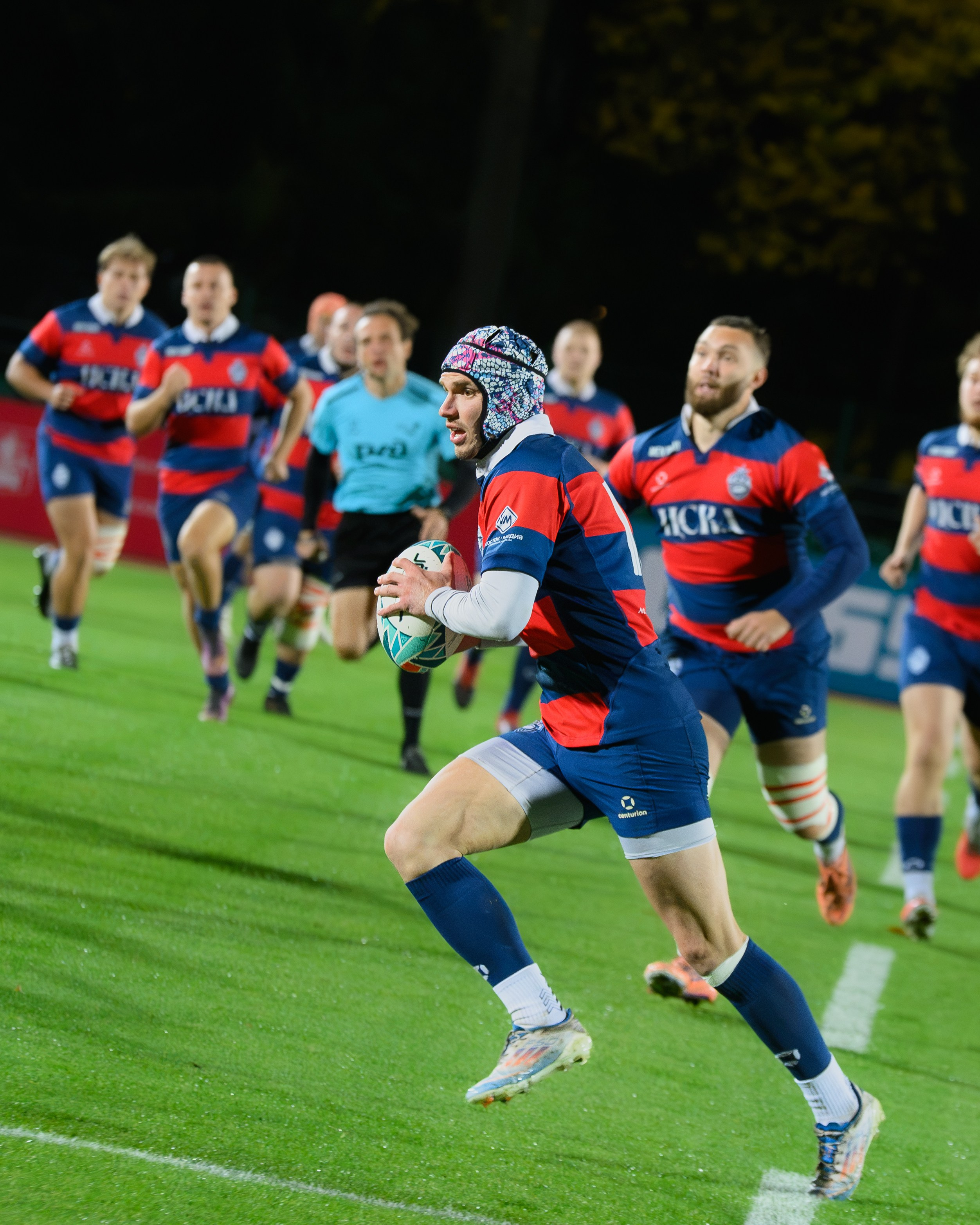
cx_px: 650
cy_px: 599
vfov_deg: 6.7
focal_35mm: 290
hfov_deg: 5.3
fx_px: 10518
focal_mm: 160
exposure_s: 1/1250
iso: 5000
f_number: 4.5
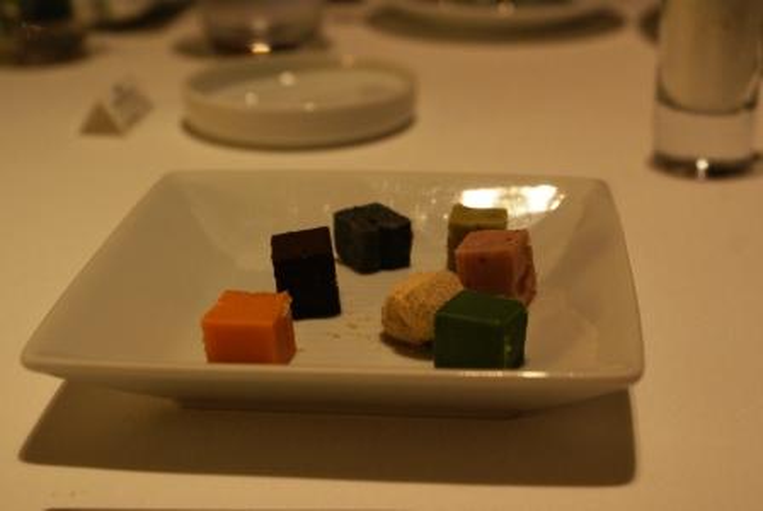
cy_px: 256
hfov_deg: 33.4
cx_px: 382
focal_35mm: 60
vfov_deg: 22.7
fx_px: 1273
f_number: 5.6
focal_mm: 40
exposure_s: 1/25
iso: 400
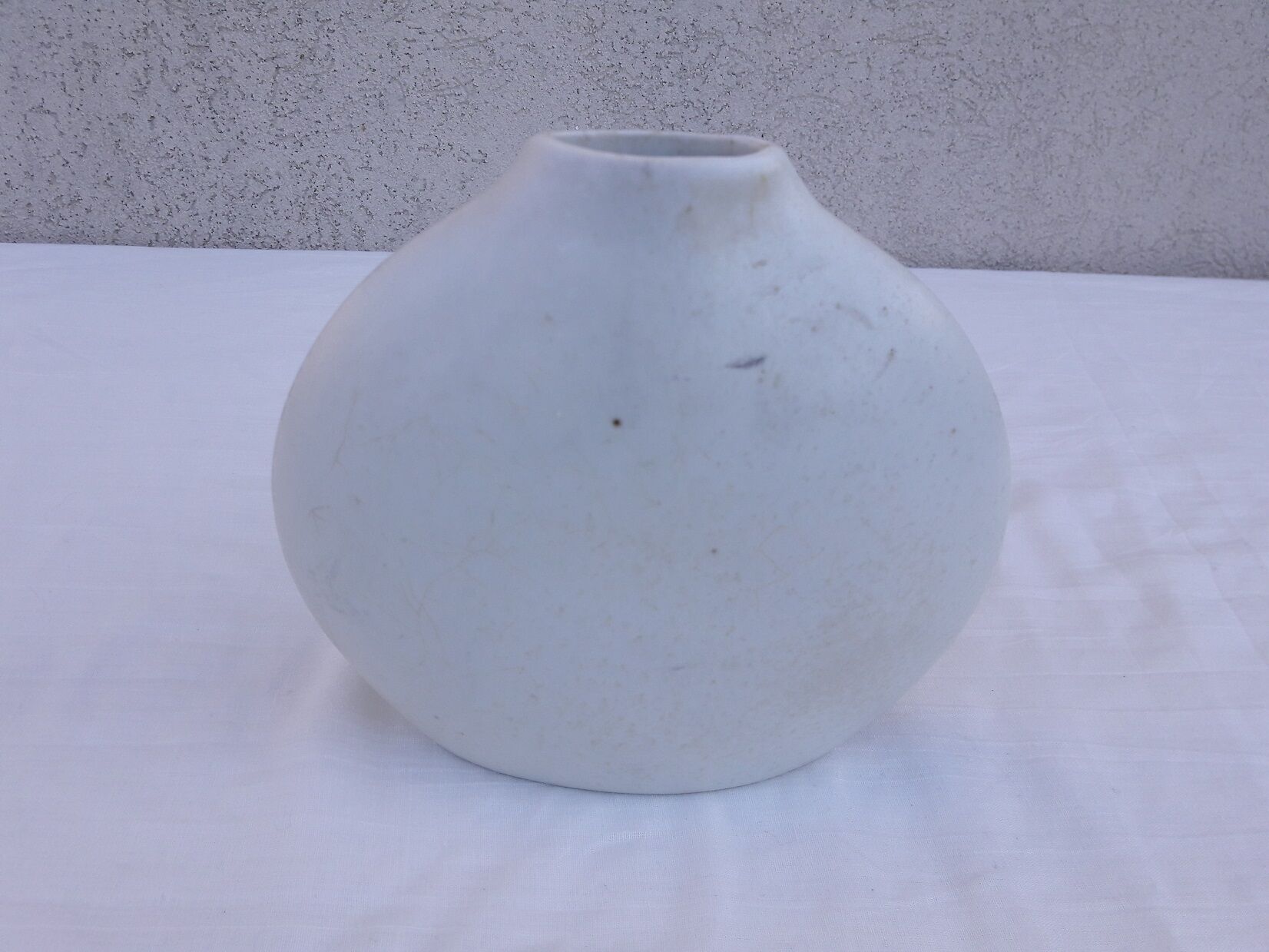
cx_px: 634
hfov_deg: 63.4
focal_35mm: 28
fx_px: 1026
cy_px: 476
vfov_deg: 49.7
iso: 40
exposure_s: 1/237
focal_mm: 3.7
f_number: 1.9
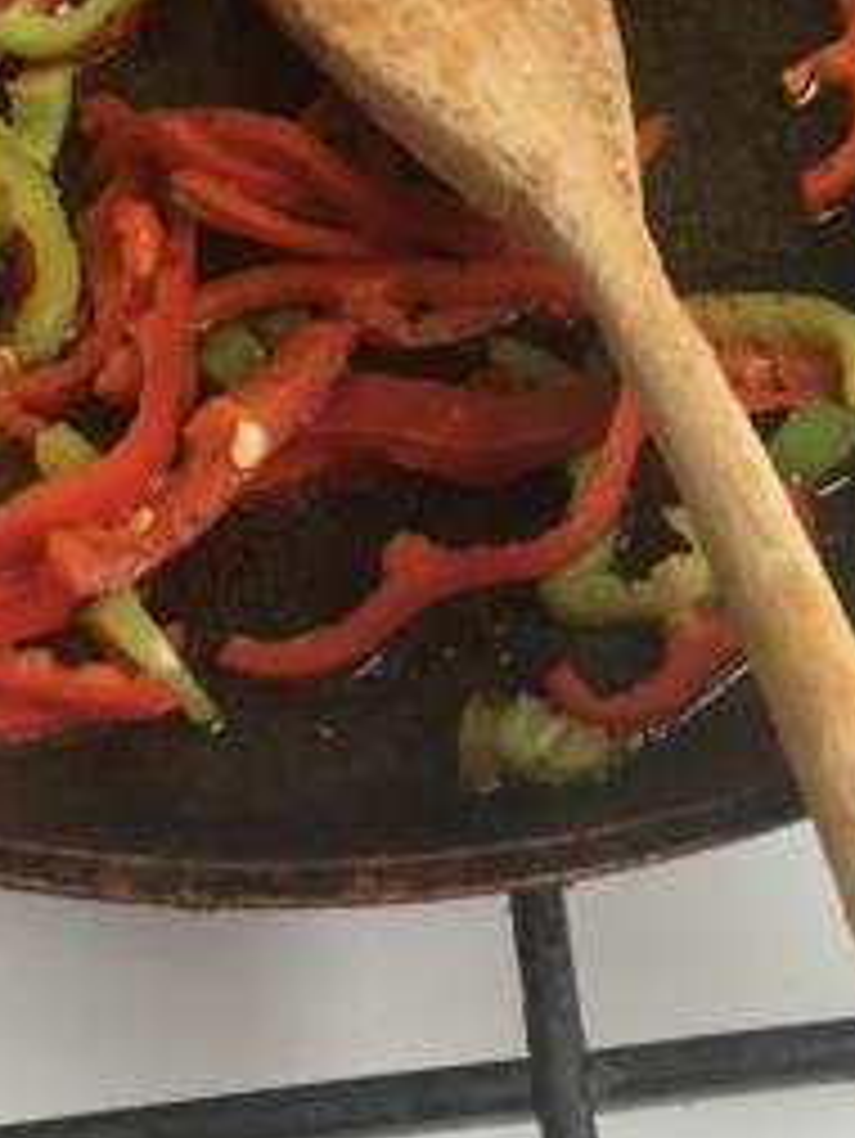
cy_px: 144
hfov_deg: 18.7
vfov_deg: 24.1
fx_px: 2599
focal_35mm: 79
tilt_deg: -54.4
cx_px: 436
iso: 160
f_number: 2.2
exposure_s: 1/33
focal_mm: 4.15
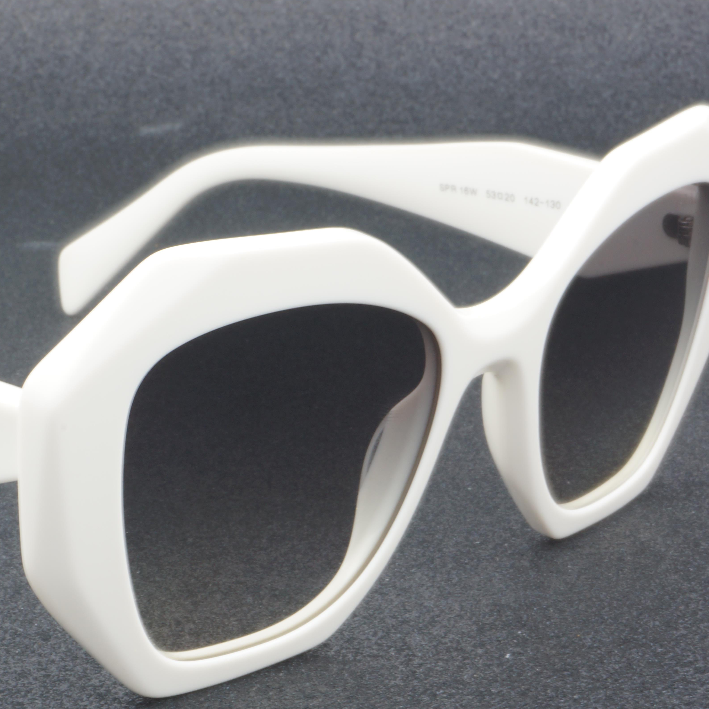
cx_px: 106
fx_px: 2781
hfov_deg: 14.4
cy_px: 392
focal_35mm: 120
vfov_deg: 14.5
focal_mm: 50
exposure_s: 1.3
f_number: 32
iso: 100
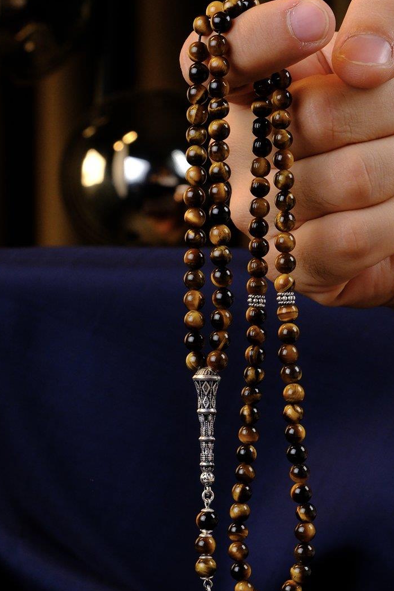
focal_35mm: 77
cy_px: 387
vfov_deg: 26.2
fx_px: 1264
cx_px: 237
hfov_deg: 17.7
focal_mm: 33
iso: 1000
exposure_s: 1/125
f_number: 7.1
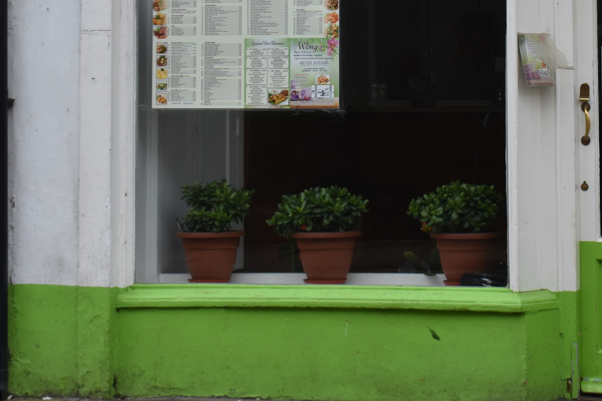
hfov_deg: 16.8
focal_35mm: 121
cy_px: -43
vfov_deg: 11.2
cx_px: 447
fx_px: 2023
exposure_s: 1/250
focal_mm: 32
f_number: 6.3
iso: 200
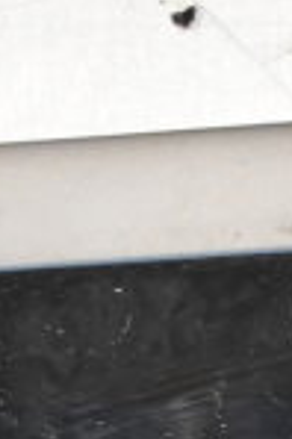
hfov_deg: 4.3
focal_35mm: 322
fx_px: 3927
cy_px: 1033
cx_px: 257
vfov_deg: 6.1
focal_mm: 35
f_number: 4.5
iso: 2200
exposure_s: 1/60
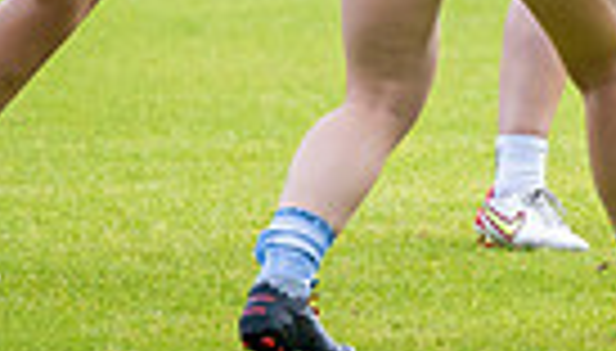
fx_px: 15153
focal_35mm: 925
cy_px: -263
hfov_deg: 2.3
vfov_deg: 1.3
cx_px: 957
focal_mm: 185
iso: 1000
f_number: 3.2
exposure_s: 1/1250
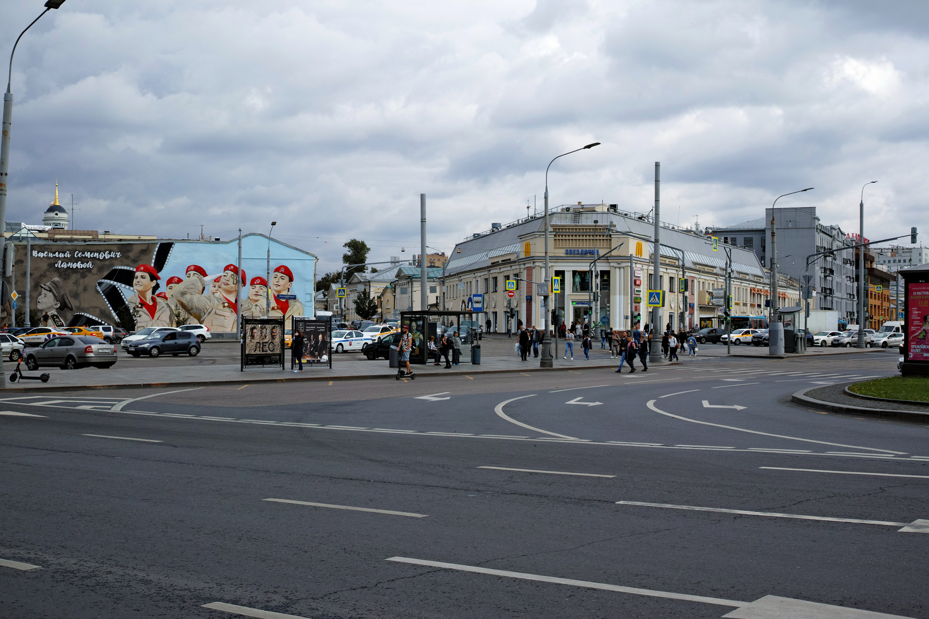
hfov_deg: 43.6
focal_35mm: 45
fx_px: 1161
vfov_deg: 29.9
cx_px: 464
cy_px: 310
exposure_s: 1/250
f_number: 6.3
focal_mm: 30
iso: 100
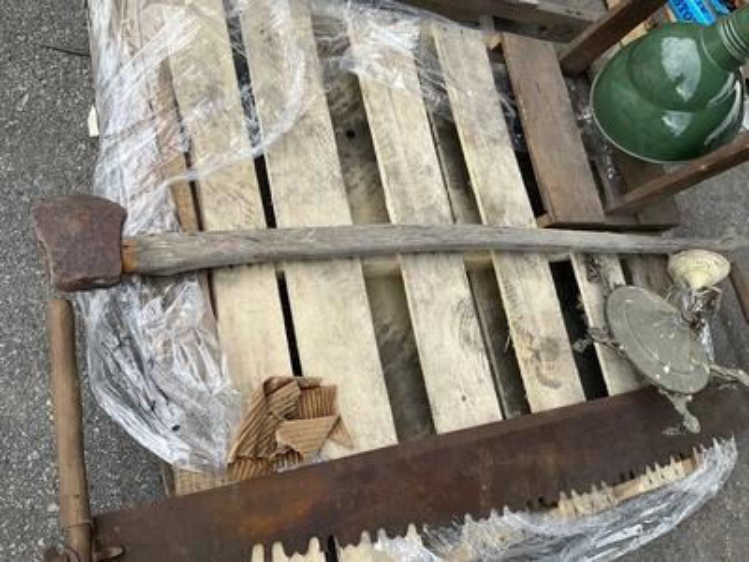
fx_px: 627
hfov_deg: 61.7
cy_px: 281
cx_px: 374
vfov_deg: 48.2
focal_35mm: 29
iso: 25
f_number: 1.8
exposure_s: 1/454
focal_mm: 3
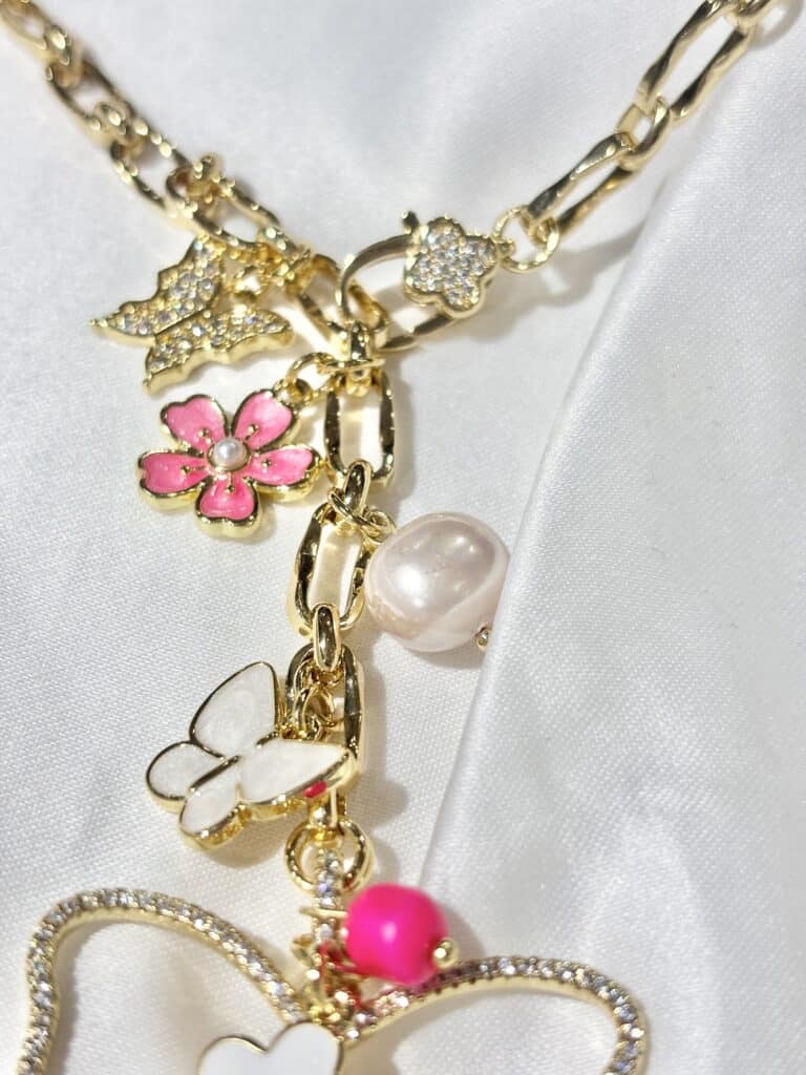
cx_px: 403
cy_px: 538
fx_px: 1614
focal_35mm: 52
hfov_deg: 28.0
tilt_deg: -46.3
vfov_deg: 36.8
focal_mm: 5.96
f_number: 1.6
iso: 32
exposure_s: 1/283
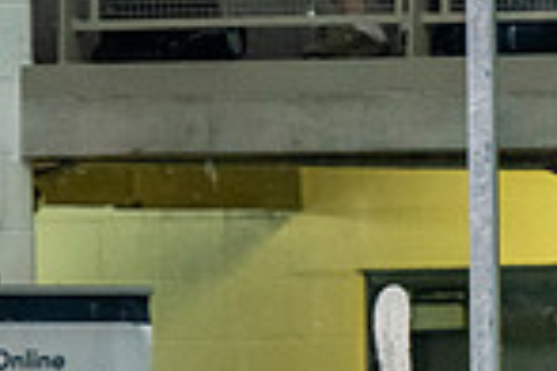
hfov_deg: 2.5
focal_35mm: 811
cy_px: 749
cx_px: 885
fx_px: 12547
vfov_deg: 1.7
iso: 2000
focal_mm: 135
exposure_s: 1/640
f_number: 3.2
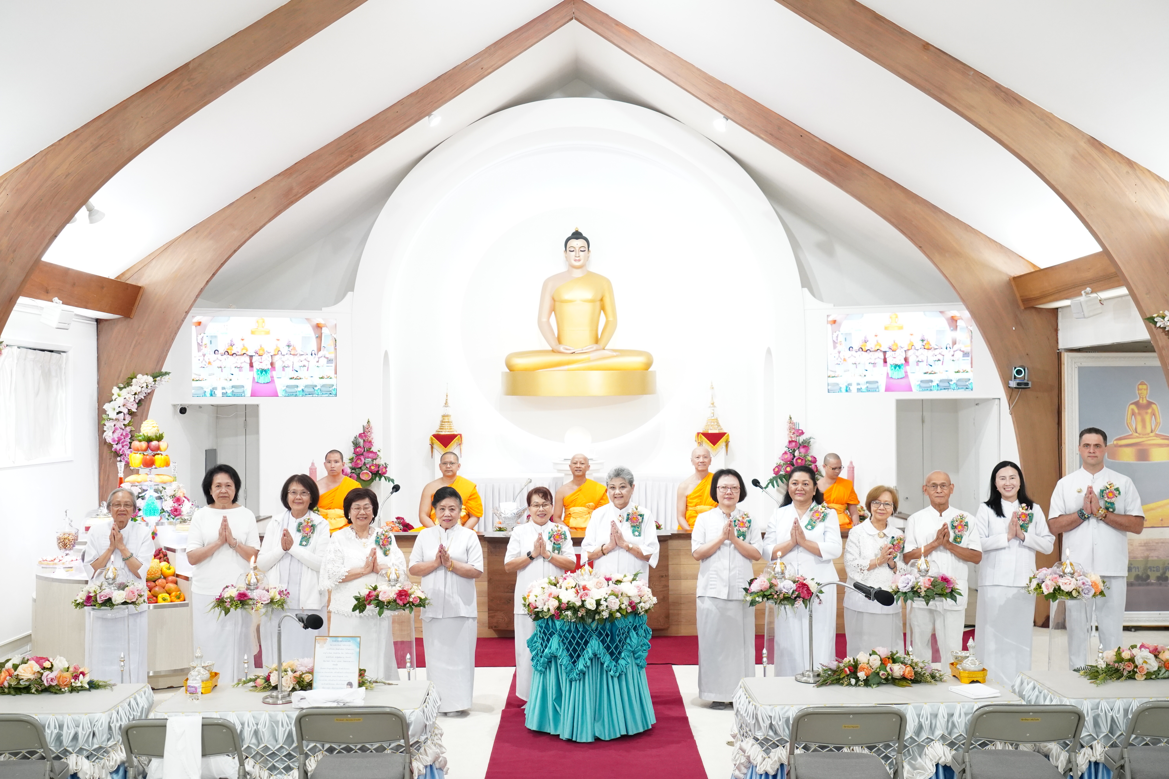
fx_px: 1218
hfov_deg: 51.3
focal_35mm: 38
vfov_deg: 35.5
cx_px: 584
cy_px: 390
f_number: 4
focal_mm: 25
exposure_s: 1/125
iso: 2000
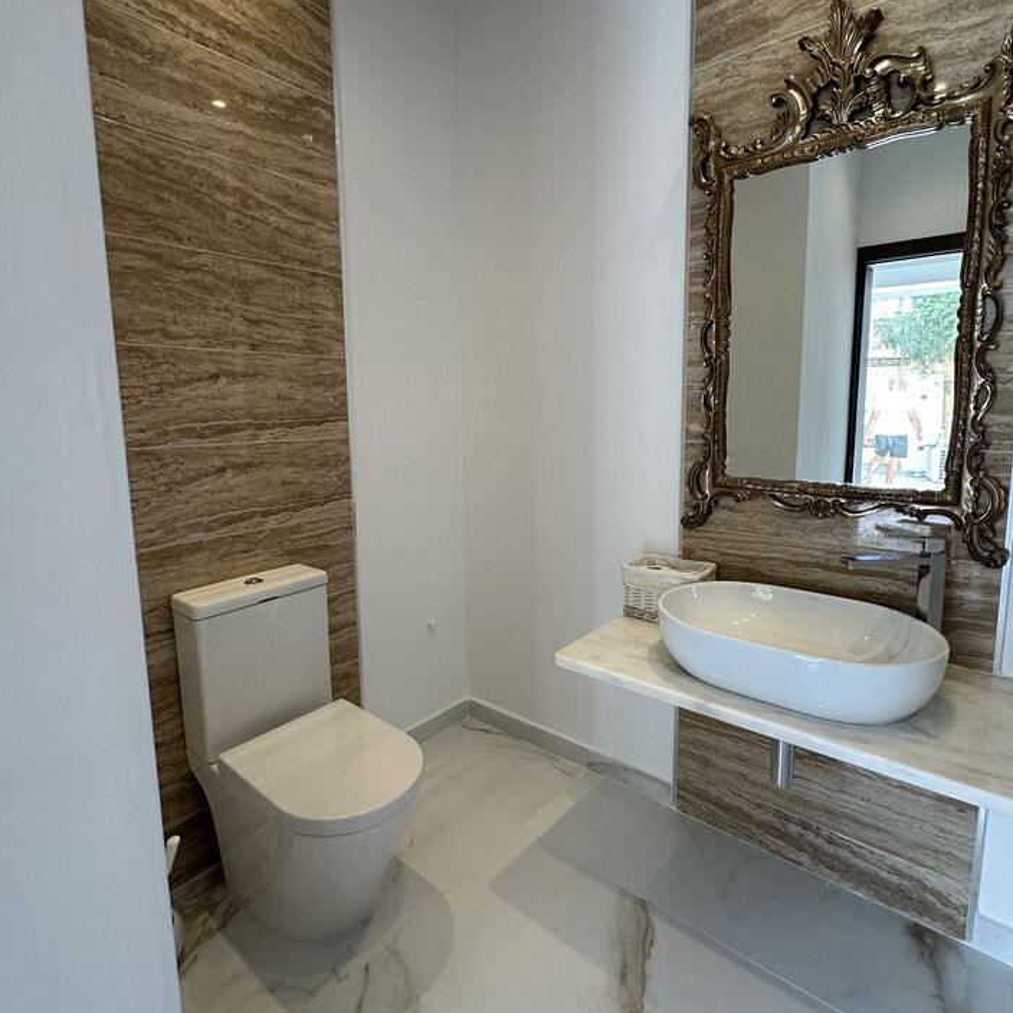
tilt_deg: -6.7
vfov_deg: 80.7
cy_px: 479
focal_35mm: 18
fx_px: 596
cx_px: 531
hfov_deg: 80.7
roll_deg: +0.1
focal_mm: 2.22
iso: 125
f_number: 2.2
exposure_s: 1/100
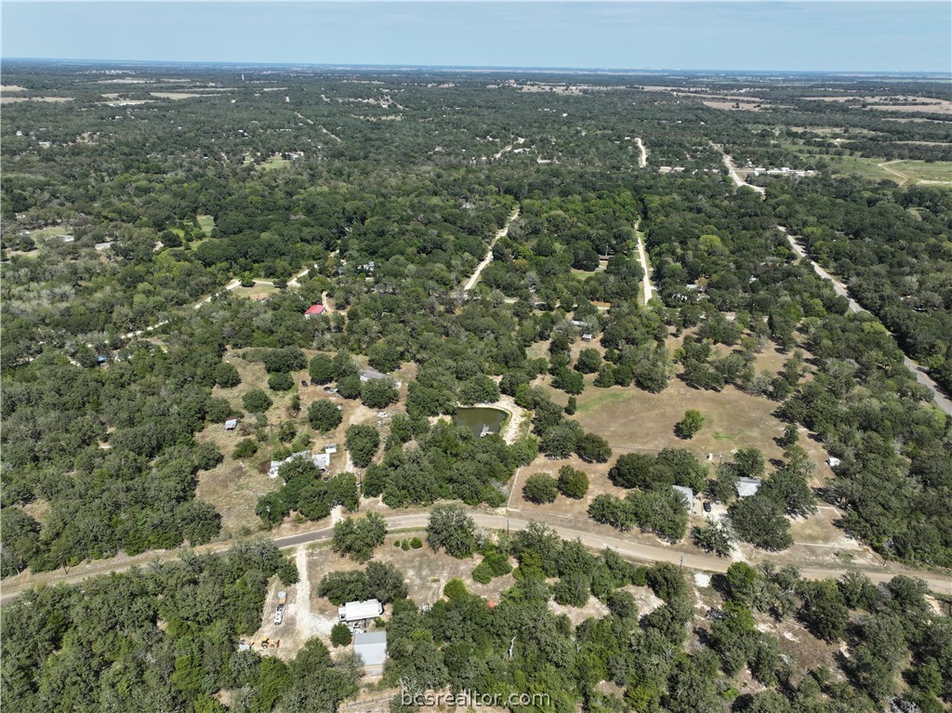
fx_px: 660
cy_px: 356
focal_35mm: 24
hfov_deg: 71.6
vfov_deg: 56.8
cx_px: 476
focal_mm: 12.29
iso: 100
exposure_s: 1/200
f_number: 2.8
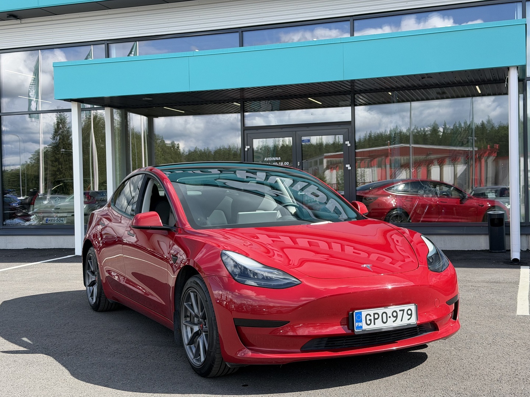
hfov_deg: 39.7
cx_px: 265
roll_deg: +1.1
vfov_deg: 30.3
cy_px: 198
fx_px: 735
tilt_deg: -0.9
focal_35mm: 48
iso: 80
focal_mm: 6.76
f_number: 1.78
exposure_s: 1/1795
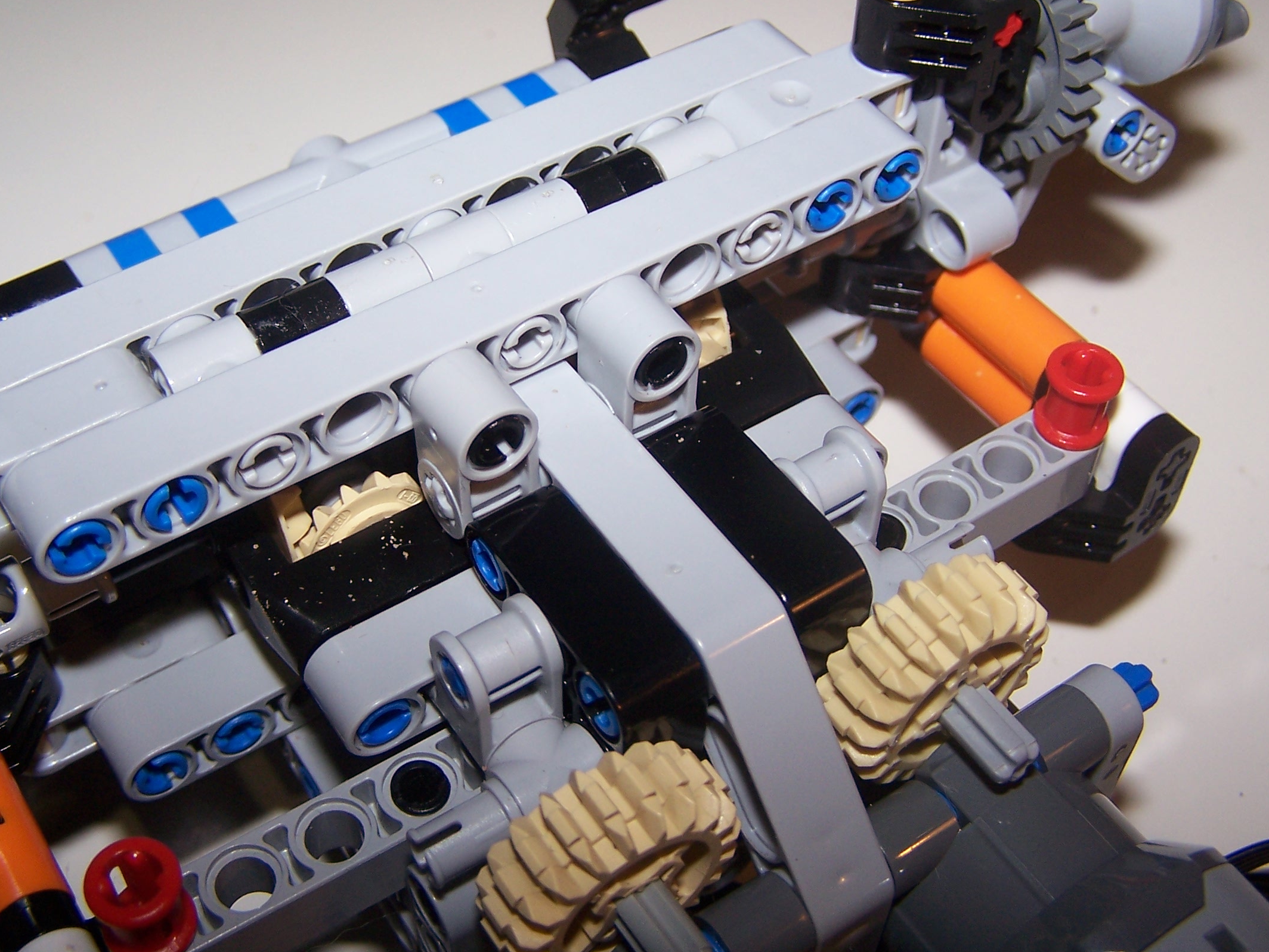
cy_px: 426
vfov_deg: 31.5
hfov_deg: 41.2
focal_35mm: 46
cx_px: 603
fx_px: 1686
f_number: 2.8
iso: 80
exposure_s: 1/60
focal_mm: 6.3
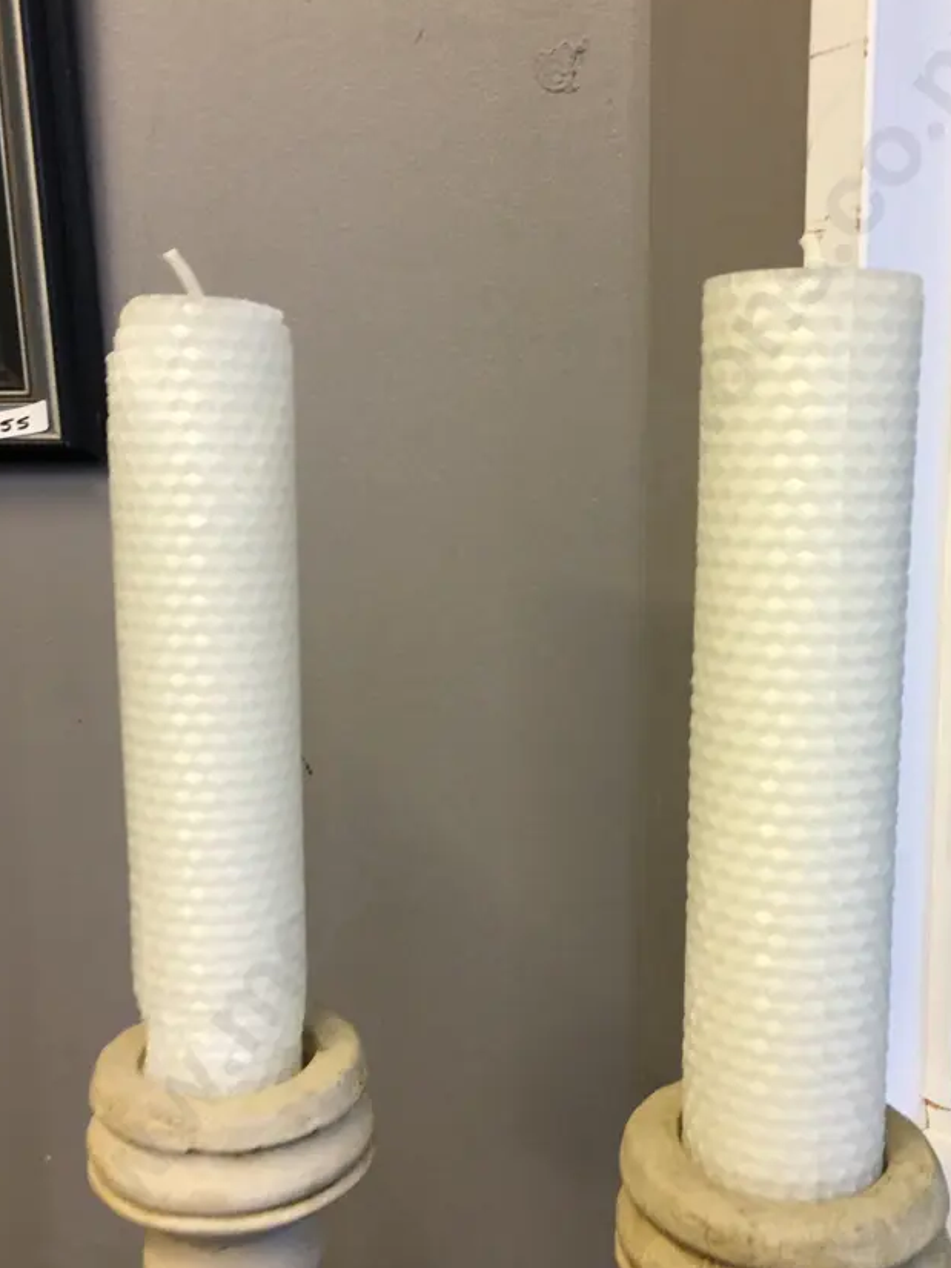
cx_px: 525
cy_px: 644
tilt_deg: -10.4
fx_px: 1318
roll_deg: +1.2
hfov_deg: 39.6
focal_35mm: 36
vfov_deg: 51.3
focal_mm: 4.15
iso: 64
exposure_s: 1/33
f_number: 2.2
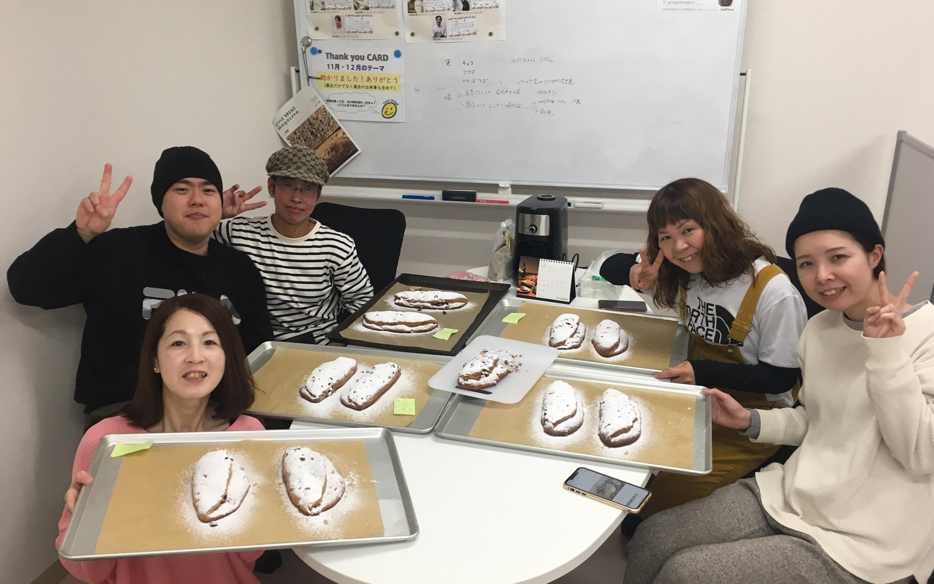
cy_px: 295
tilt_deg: -19.7
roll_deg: +0.1
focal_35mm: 31
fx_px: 789
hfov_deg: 61.2
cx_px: 469
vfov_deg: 40.6
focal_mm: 4.2
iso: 64
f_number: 2.2
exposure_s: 1/30
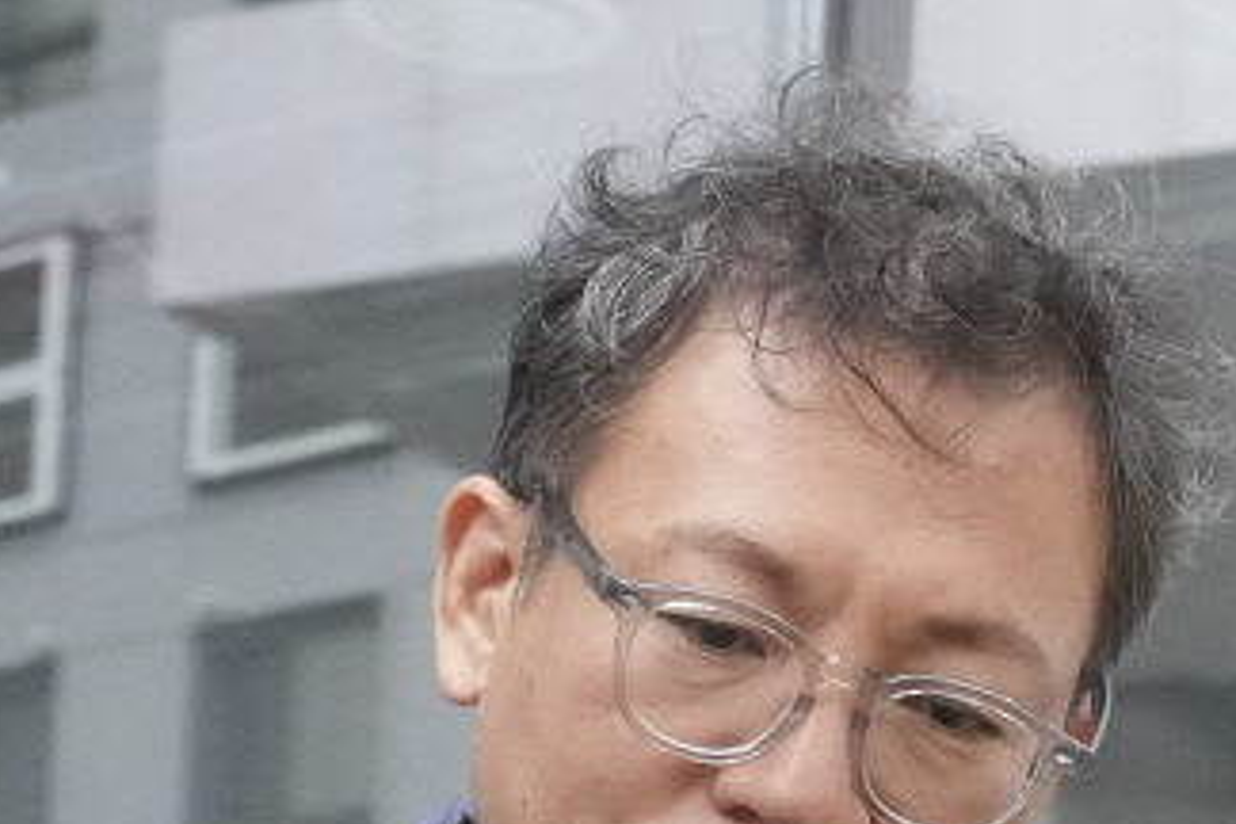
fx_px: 5905
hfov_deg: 11.7
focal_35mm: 172
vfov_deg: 7.9
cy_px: 973
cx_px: 1450
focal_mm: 31
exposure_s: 1/160
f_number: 5.6
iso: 5000
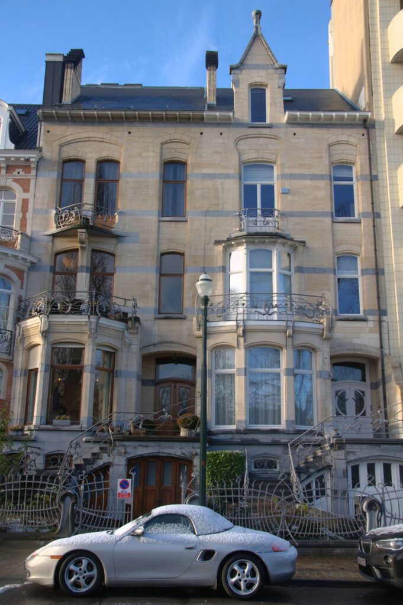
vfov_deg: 51.3
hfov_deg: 35.4
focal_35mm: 38
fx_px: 631
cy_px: 302
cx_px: 202
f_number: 9
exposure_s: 1/100
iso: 200
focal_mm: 25
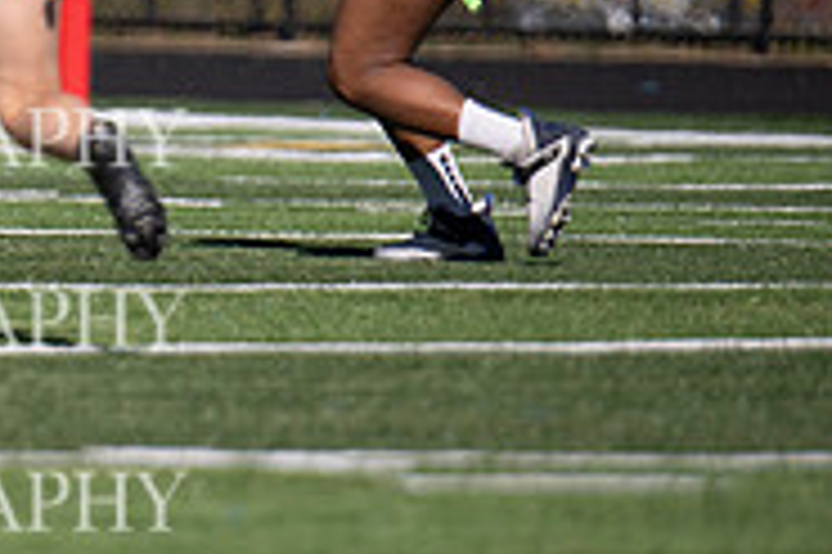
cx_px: -463
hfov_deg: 2.0
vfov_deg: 1.3
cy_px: 47
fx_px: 23944
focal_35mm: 1037
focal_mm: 330
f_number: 4
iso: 200
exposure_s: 1/2500
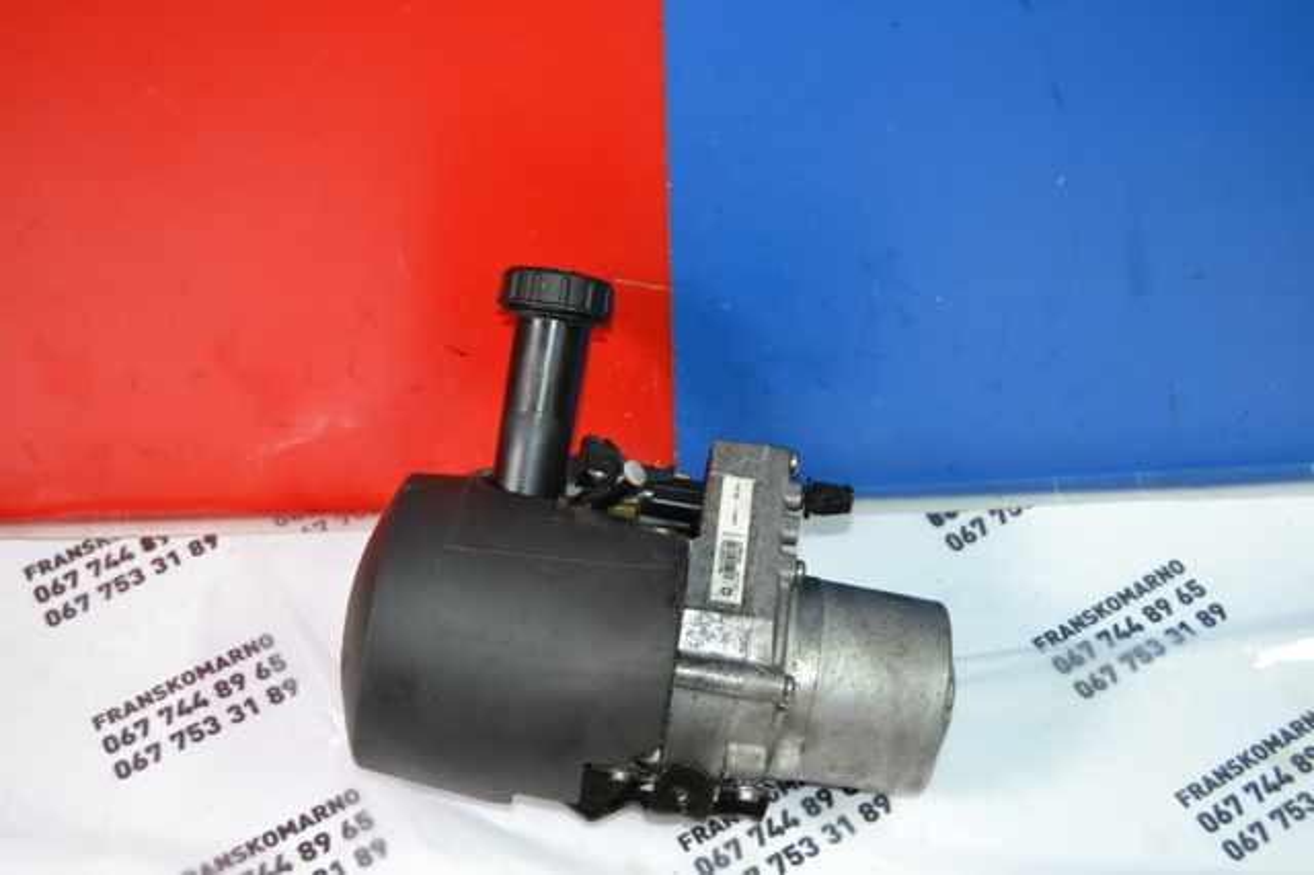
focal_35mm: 48
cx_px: 657
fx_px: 1751
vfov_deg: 28.0
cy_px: 438
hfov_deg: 41.1
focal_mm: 32
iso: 900
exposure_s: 1/60
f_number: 4.5
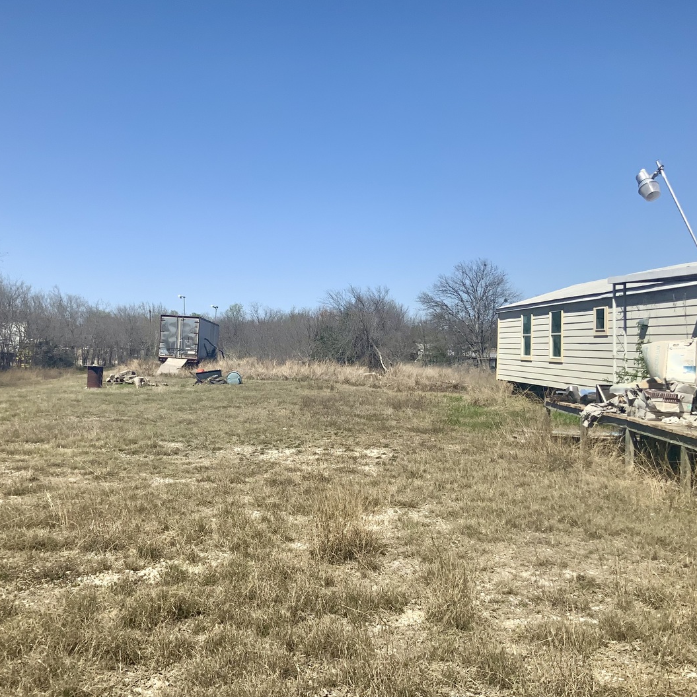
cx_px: 320
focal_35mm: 35
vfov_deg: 47.2
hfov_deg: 47.2
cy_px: 353
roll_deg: +1.1
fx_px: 797
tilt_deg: +1.9
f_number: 1.8
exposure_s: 1/2801
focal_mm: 3
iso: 20
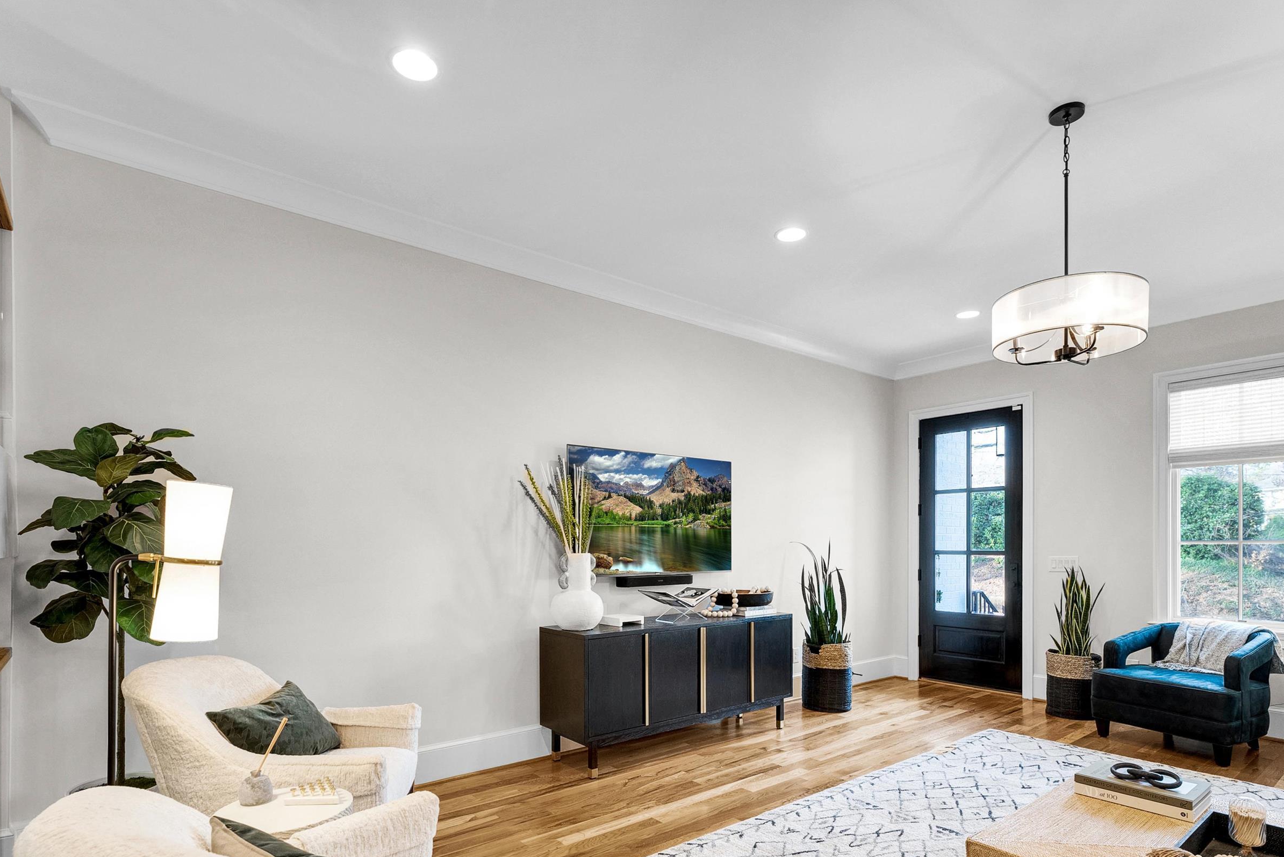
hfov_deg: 90.0
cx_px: 647
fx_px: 642
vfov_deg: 66.3
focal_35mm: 18
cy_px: 543
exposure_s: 1/15
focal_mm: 14
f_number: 7.1
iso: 400
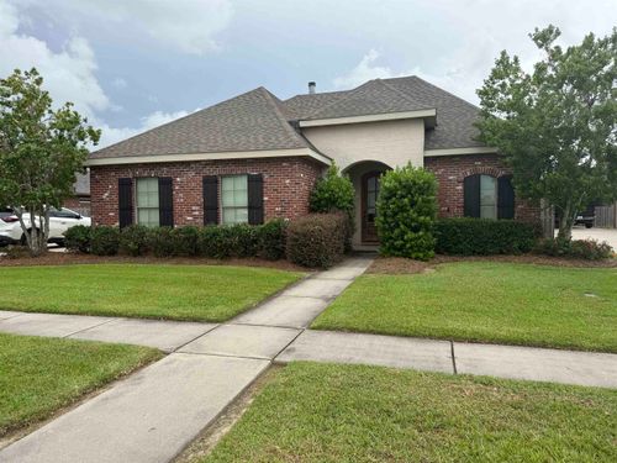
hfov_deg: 71.6
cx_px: 308
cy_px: 232
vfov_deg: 56.8
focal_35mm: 24
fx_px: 428
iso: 80
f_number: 1.78
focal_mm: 6.76
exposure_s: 1/2445
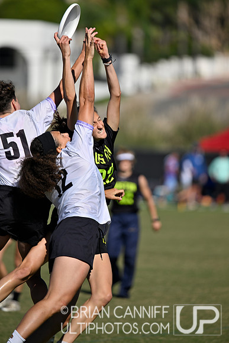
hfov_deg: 3.4
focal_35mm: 400
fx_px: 3814
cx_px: 114
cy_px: 172
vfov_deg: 5.2
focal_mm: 400
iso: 64
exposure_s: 1/1600
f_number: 4.5
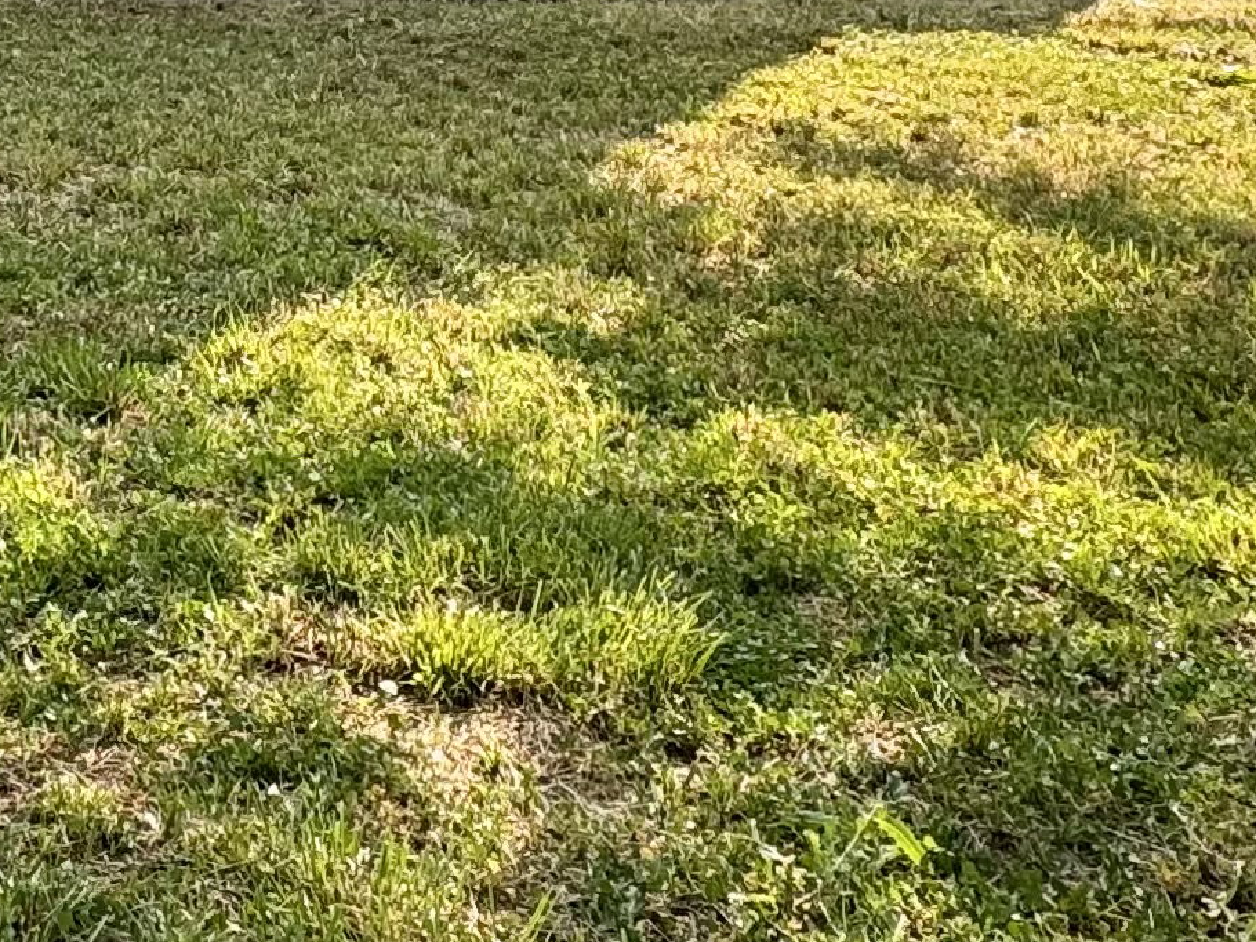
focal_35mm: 62
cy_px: -310
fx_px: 2250
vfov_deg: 21.3
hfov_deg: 28.5
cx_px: -106
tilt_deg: +4.6
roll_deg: -0.2
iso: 40
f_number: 2.2
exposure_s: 1/256
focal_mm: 2.22
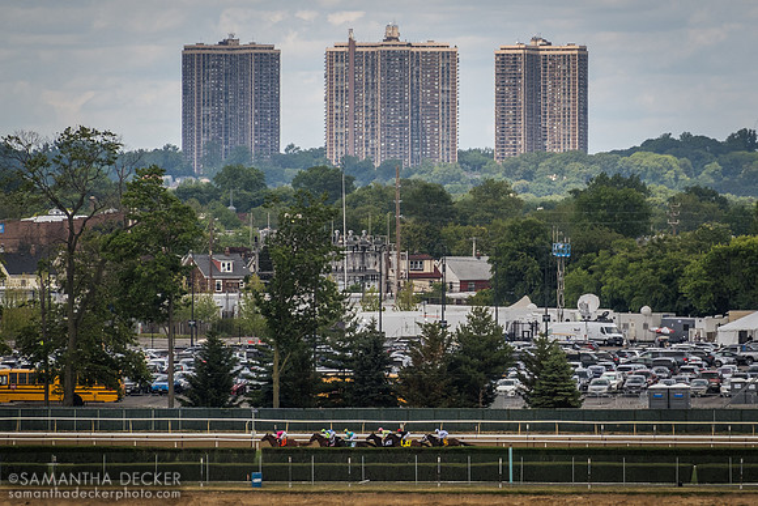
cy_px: 251
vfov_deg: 4.2
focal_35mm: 324
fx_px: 6823
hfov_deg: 6.4
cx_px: 427
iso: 100
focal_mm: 72
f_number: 4.5
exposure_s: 1/500
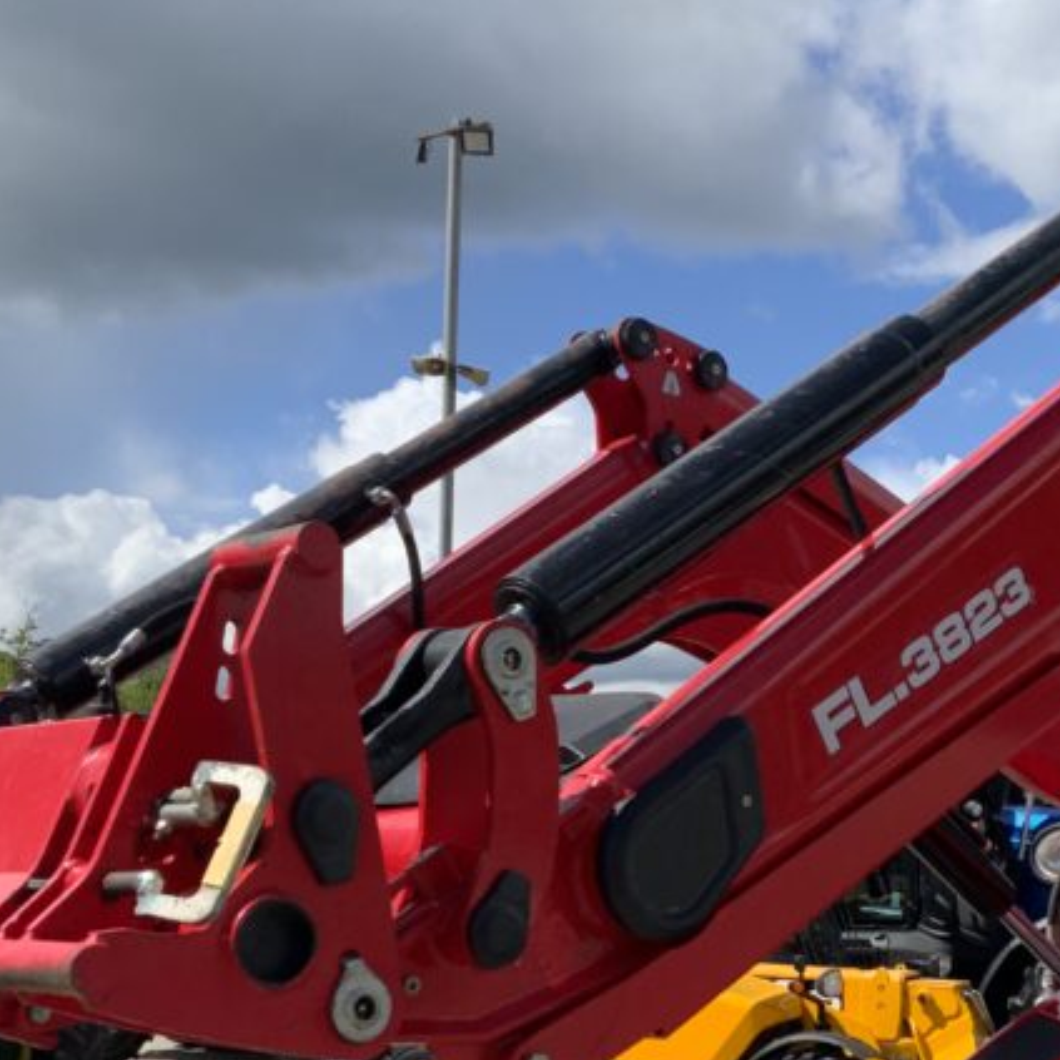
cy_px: 789
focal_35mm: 62
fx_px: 2148
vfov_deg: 27.4
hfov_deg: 27.4
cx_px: 779
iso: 16
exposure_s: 1/1675
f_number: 1.8
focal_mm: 3
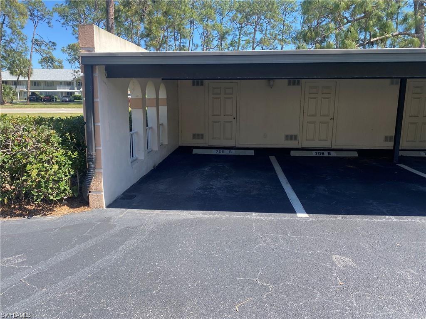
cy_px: 160
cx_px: 213
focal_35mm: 26
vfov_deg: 53.1
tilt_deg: -11.2
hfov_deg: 67.3
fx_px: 320
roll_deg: +0.4
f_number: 1.8
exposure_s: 1/858
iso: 32
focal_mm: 4.25
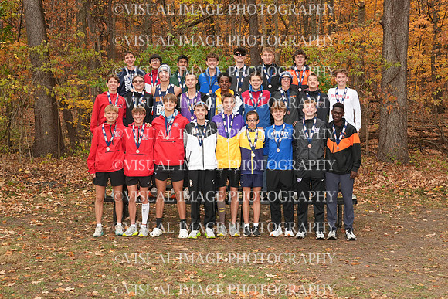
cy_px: 150
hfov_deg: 40.0
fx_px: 616
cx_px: 224
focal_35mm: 50
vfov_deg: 27.3
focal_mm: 33
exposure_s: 1/125
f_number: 8
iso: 800
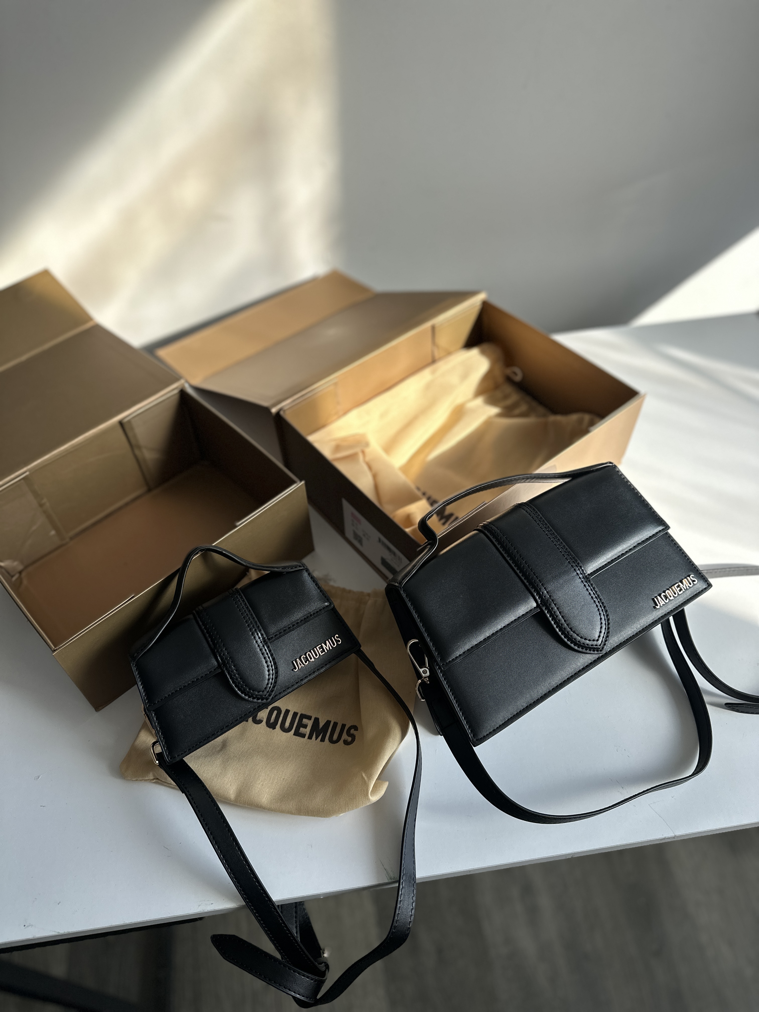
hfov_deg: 56.8
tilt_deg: -51.3
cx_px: 380
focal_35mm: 24
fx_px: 702
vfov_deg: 71.6
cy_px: 506
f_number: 1.78
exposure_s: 1/1107
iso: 80
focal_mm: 6.86
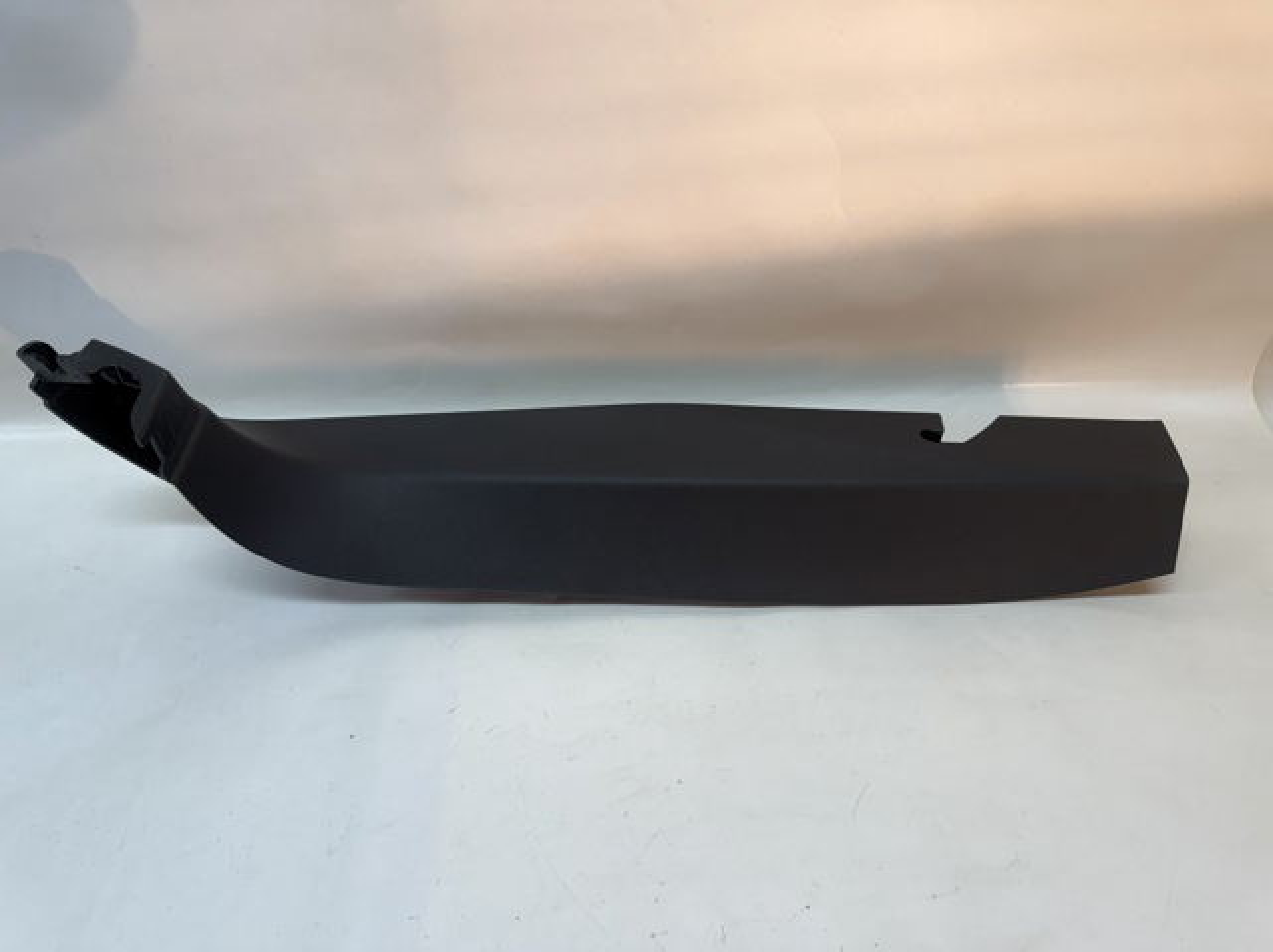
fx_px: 882
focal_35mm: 24
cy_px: 476
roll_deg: +2.0
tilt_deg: -44.3
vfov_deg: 56.8
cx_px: 636
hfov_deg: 71.6
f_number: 1.78
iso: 100
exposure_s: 1/100
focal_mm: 6.76
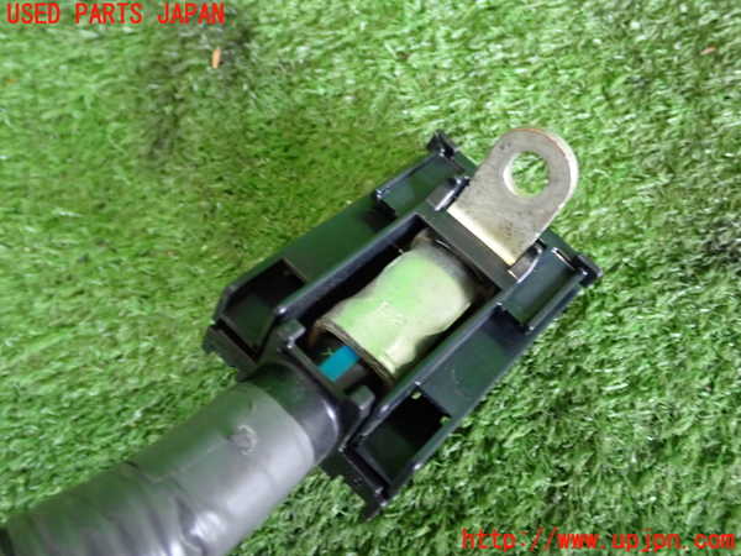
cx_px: 370
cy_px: 278
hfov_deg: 49.0
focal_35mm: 38
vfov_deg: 37.7
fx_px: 813
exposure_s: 1/25
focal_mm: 6.83
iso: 800
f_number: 2.7
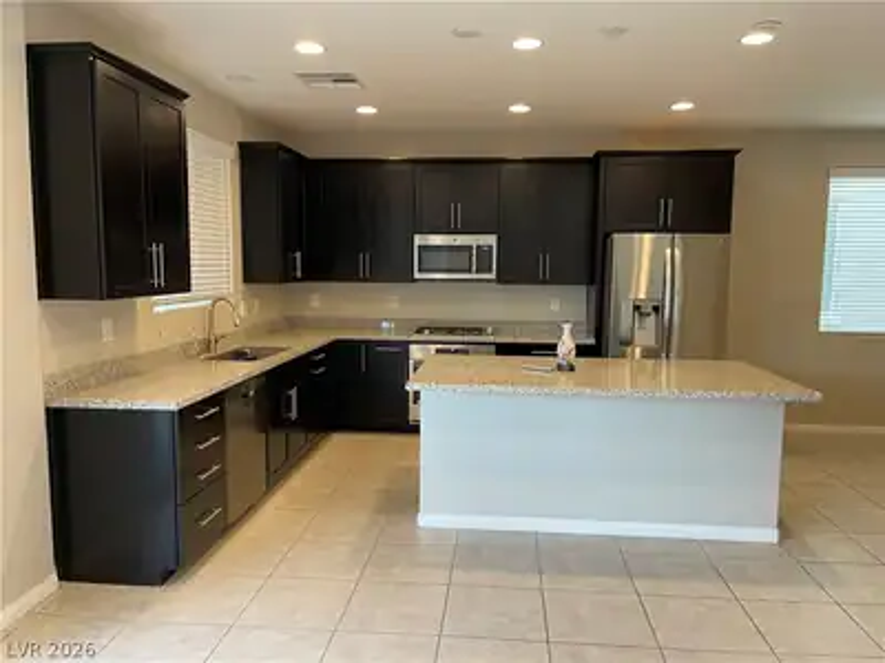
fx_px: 665
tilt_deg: -6.4
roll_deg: -0.2
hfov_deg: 67.3
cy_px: 332
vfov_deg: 53.1
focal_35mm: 26
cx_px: 442
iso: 100
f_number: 1.6
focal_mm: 5.1
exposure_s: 1/60
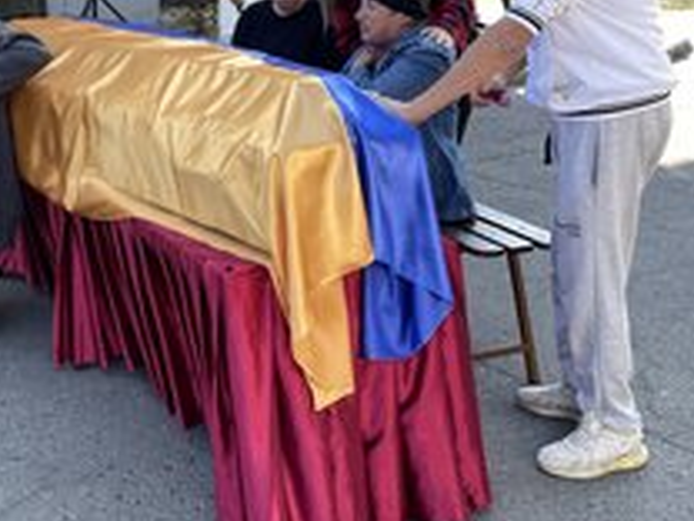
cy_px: 124
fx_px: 1002
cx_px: 160
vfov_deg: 28.6
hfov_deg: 37.1
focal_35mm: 50
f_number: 1.6
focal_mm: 4.2
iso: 32
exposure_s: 1/349
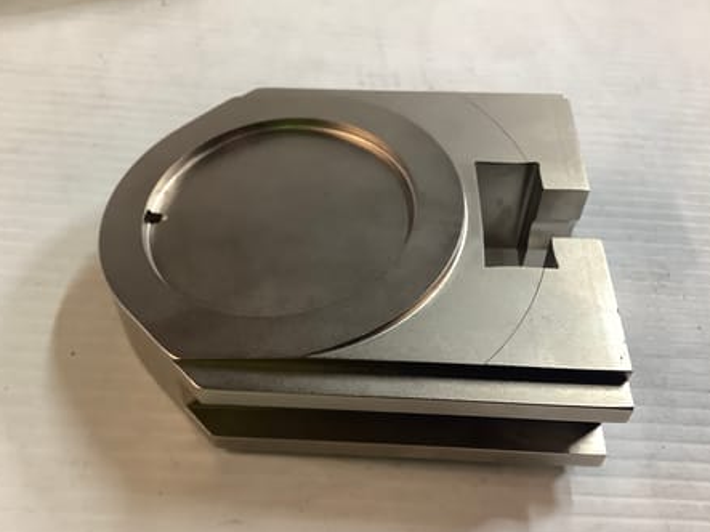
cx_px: 340
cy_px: 275
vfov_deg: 40.7
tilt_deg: -50.5
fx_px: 718
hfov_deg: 52.6
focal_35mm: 35
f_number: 2.4
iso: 160
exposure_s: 1/50
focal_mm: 3.3
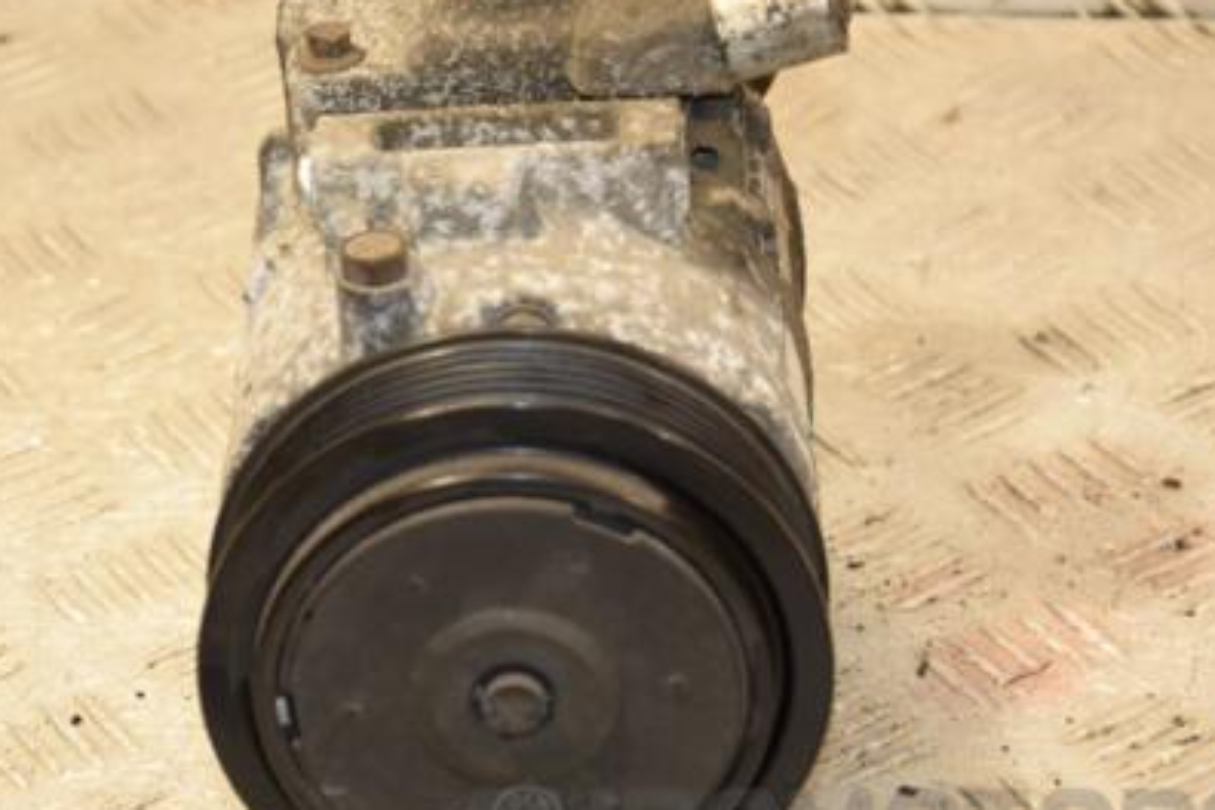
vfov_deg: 8.6
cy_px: 426
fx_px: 5366
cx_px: 411
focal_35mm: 159
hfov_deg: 12.9
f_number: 5.3
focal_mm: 70
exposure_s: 1/200
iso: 800
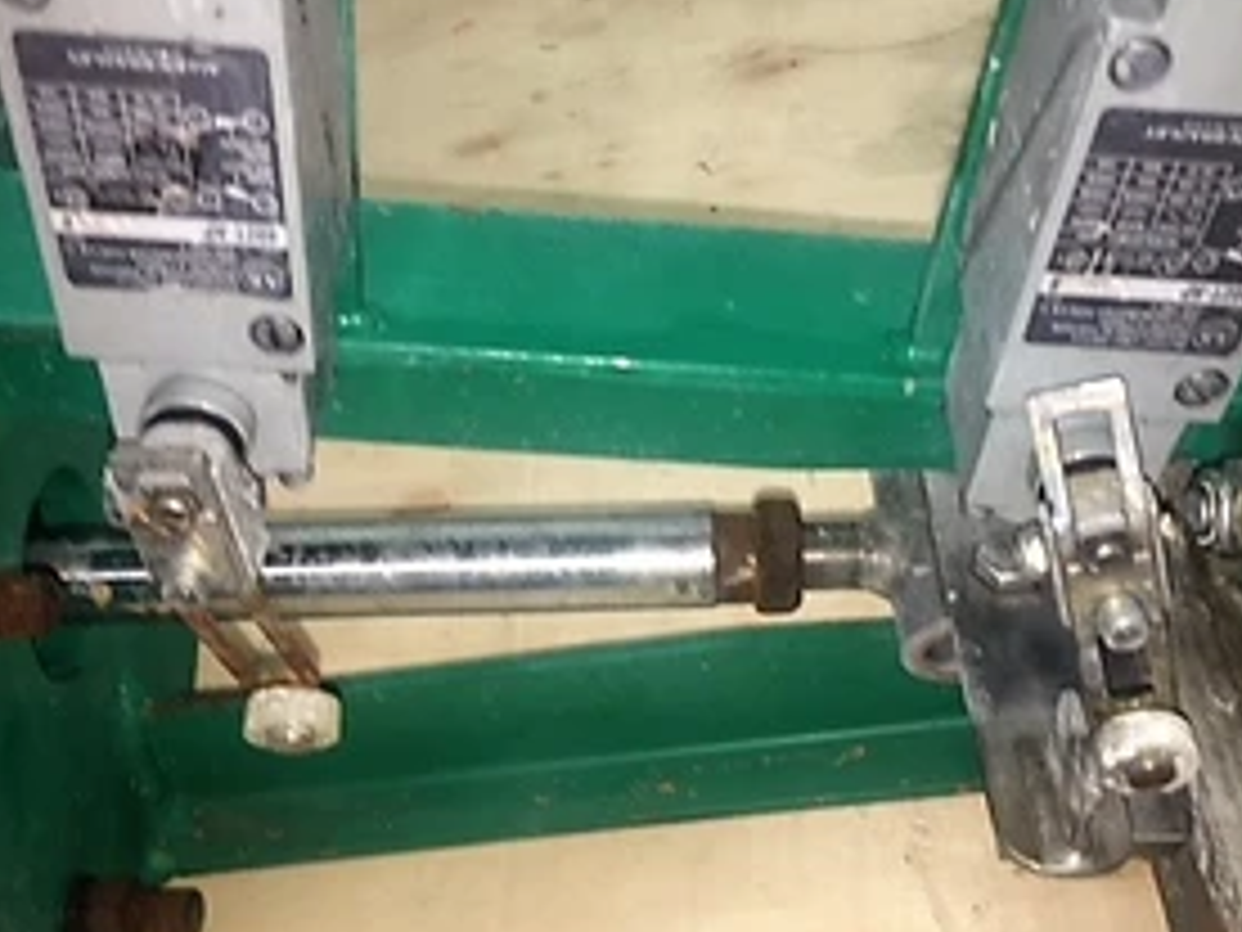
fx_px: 1507
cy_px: 477
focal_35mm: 42
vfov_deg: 34.3
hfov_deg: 44.8
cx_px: 626
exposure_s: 1/30
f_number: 2.2
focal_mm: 4.15
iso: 32
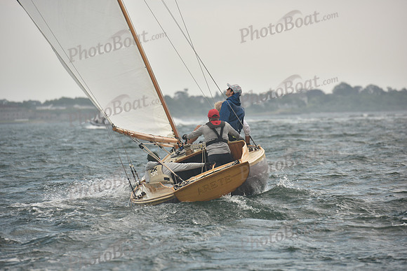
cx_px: 204
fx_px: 2262
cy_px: 136
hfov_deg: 10.3
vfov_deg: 6.9
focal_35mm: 200
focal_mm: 200
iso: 250
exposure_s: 1/500
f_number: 5
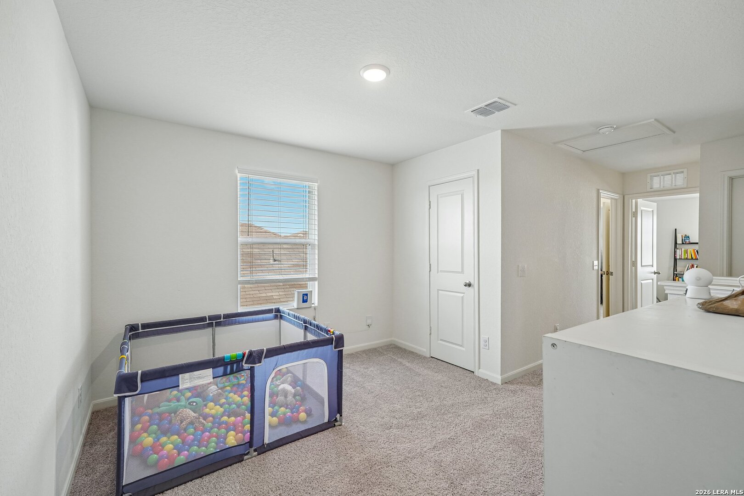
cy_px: 248
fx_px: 341
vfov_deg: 72.1
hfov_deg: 95.0
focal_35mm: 16
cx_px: 372
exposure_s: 1/30
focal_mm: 16.5
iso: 400
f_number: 8
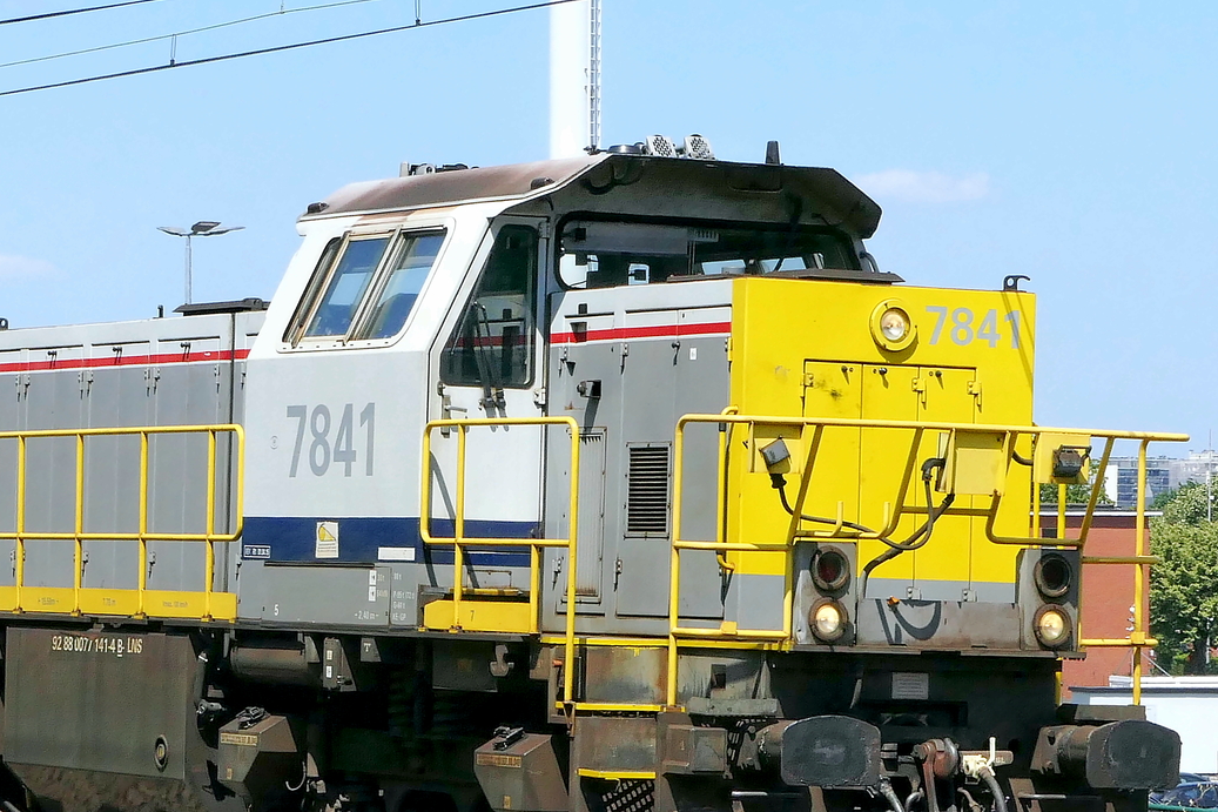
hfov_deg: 16.4
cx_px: 457
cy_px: 452
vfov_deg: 11.0
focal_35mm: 125
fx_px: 4228
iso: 500
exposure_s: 1/800
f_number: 10
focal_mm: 29.8
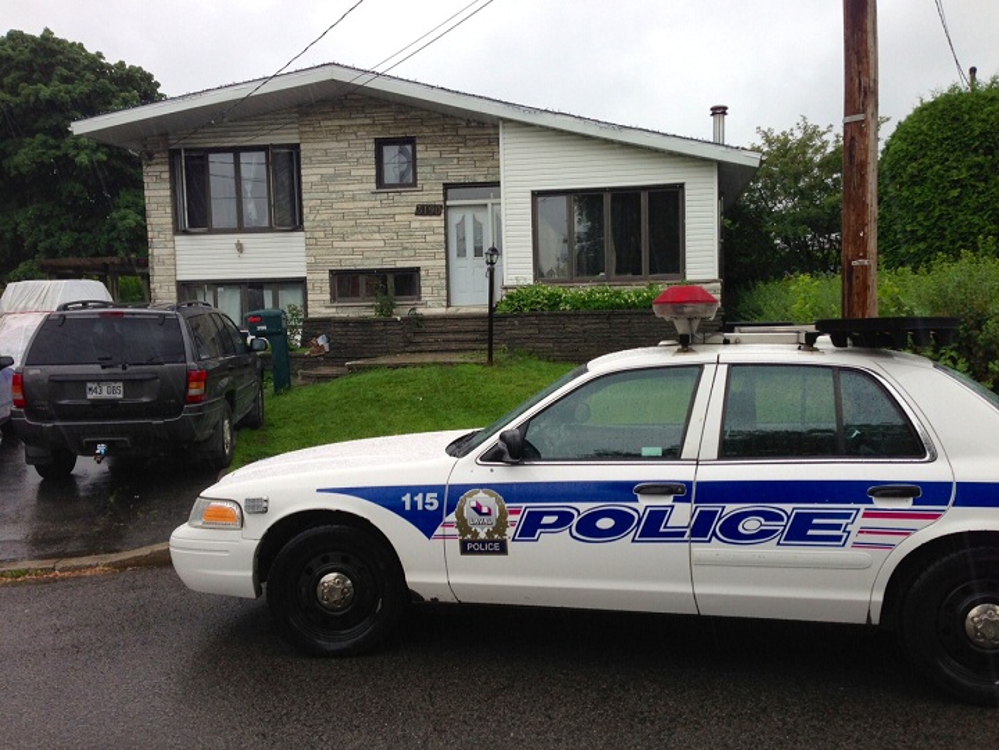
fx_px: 952
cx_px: 500
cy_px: 375
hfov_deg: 55.4
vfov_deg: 42.9
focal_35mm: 33
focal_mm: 4.13
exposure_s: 1/165
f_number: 2.4
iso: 50
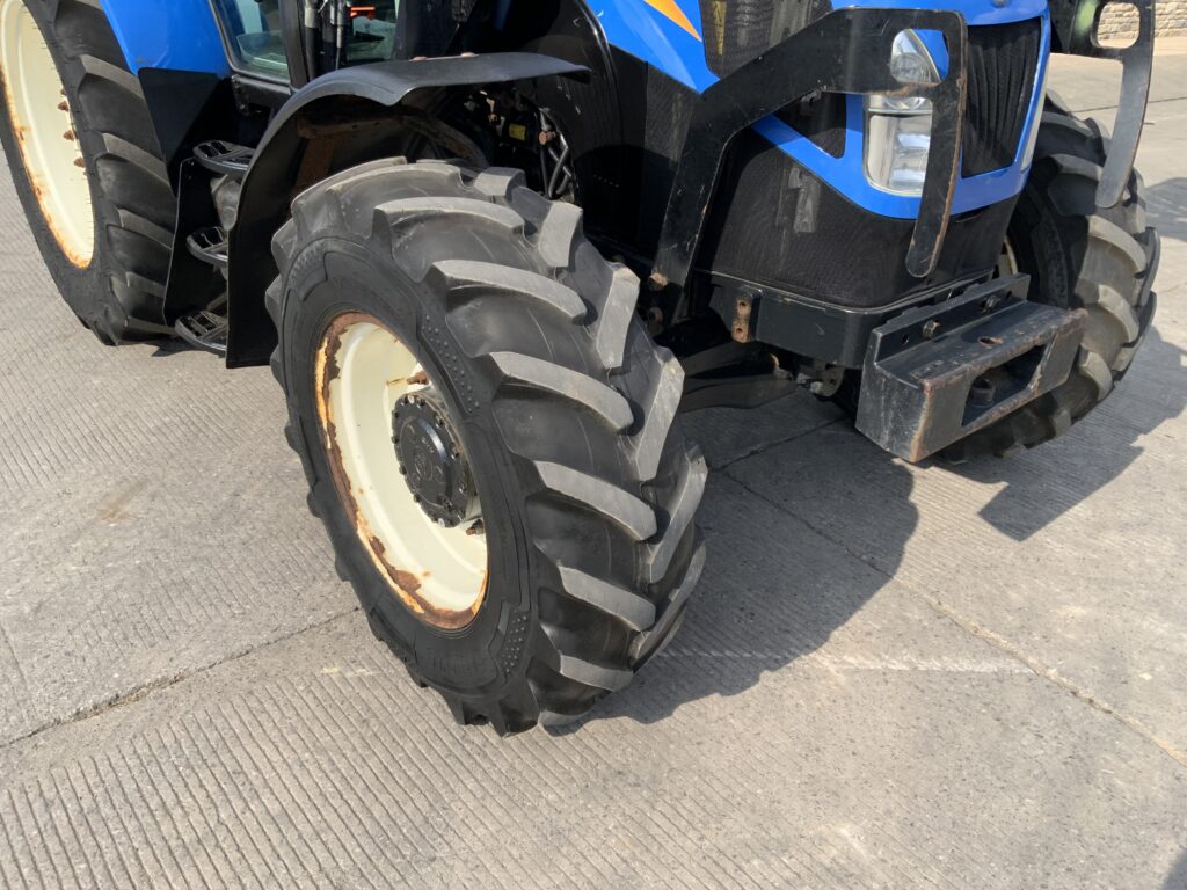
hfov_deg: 61.7
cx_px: 594
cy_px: 445
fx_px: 994
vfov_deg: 48.2
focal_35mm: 29
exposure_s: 1/855
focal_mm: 3
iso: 16
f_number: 1.8
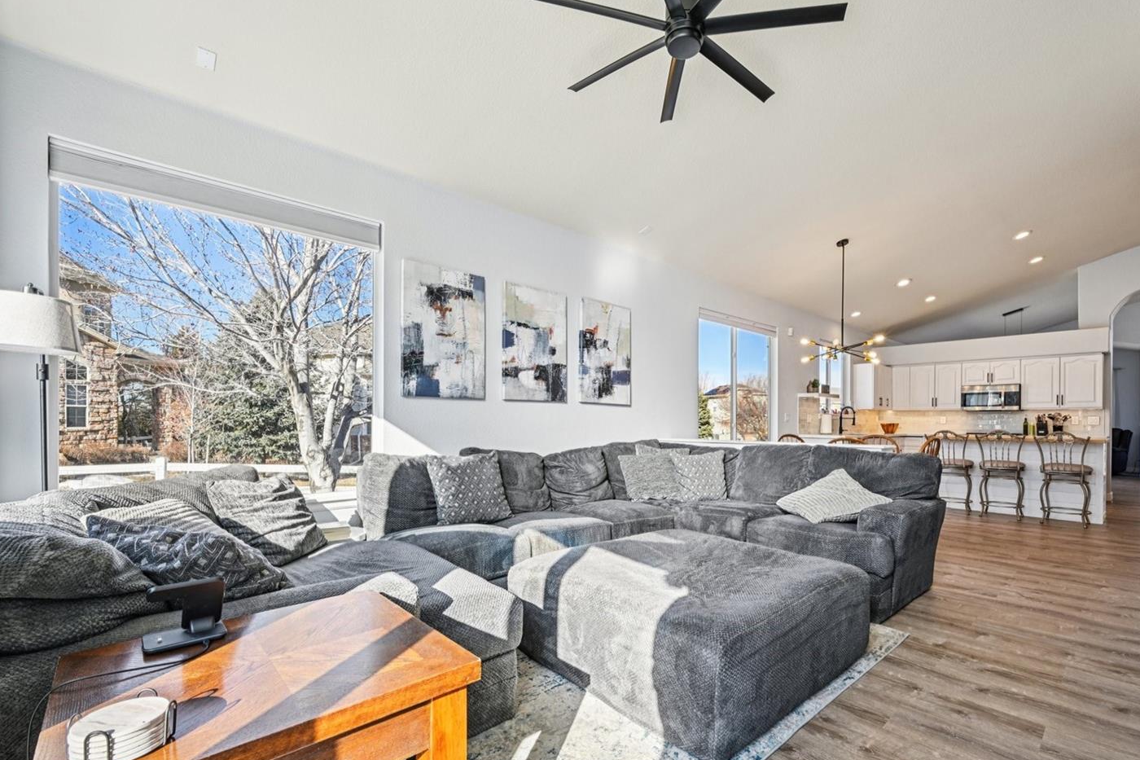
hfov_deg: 96.6
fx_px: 507
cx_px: 612
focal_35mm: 16
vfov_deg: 73.5
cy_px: 417
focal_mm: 14
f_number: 11
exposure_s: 1/15
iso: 90
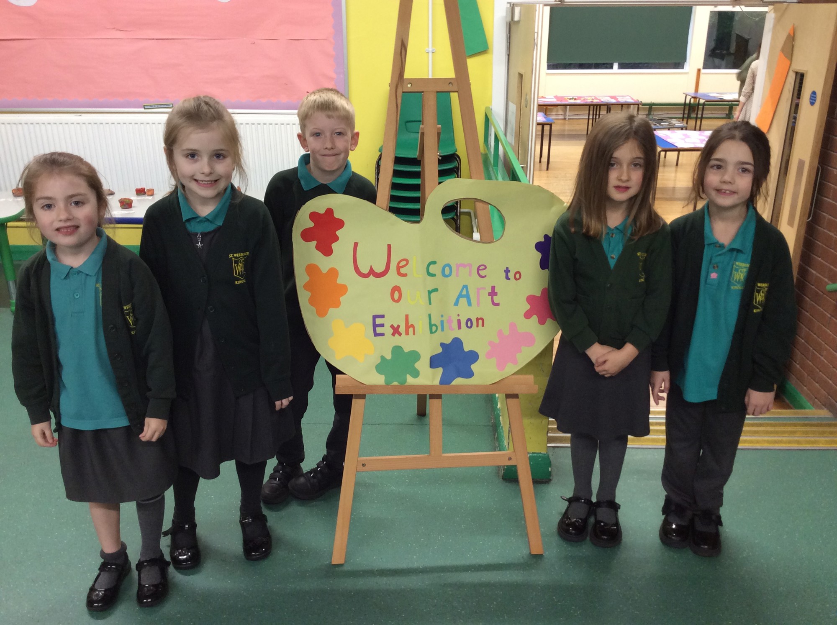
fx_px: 773
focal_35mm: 32
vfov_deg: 44.1
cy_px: 312
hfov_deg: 56.9
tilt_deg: -22.1
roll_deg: +0.8
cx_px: 418
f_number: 2.4
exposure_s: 1/25
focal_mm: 3.3
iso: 64
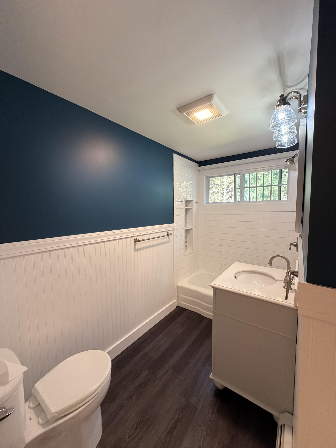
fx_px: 181
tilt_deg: -4.1
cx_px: 168
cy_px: 224
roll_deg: +0.4
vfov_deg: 102.1
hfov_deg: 85.7
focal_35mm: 14
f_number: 2.2
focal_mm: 2.22
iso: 320
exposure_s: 1/120
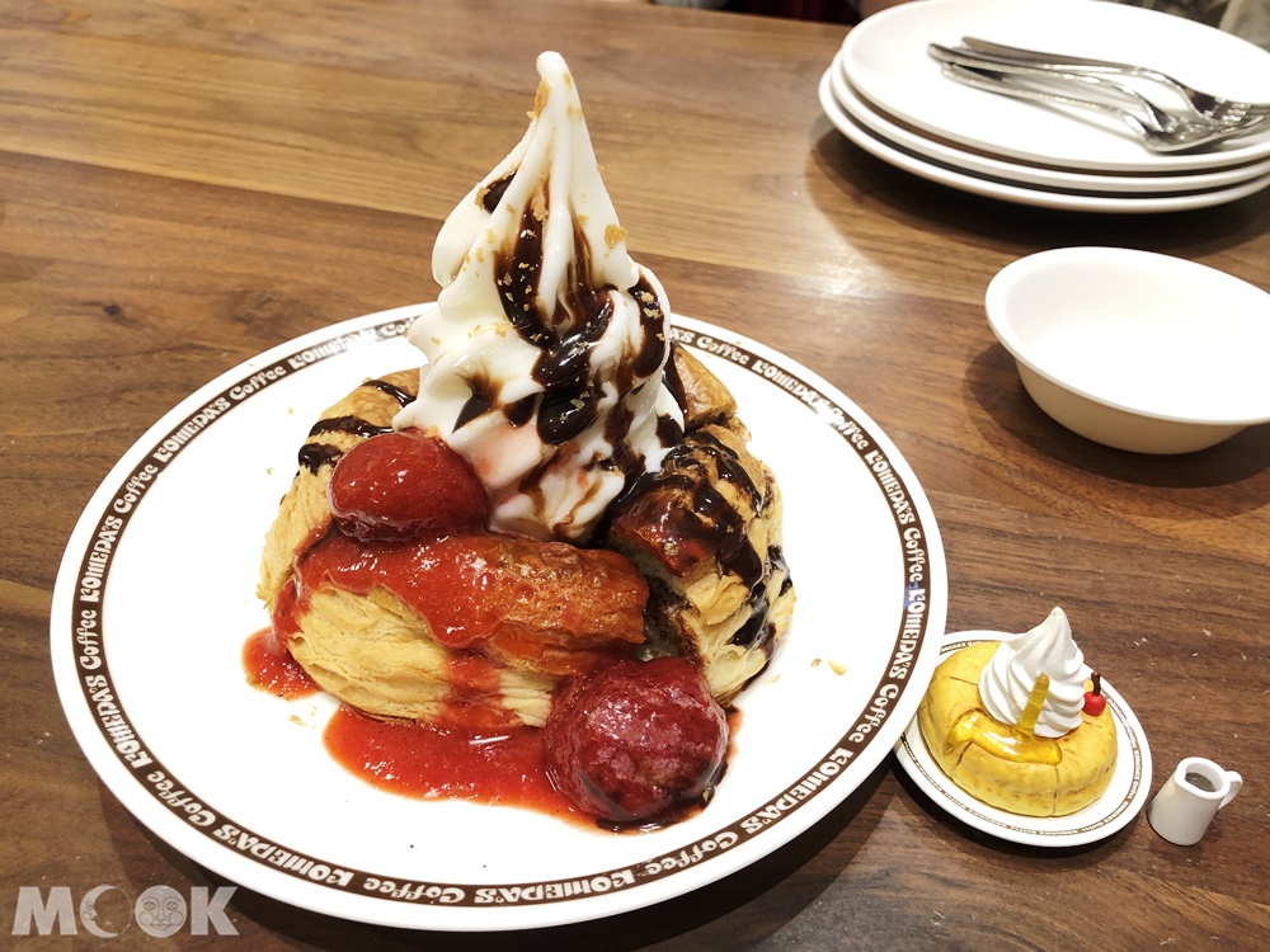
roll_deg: -1.6
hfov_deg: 63.4
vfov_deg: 49.7
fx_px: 1027
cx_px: 635
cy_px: 476
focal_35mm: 28
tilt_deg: -41.3
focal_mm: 3.99
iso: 40
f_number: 1.8
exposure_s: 1/20
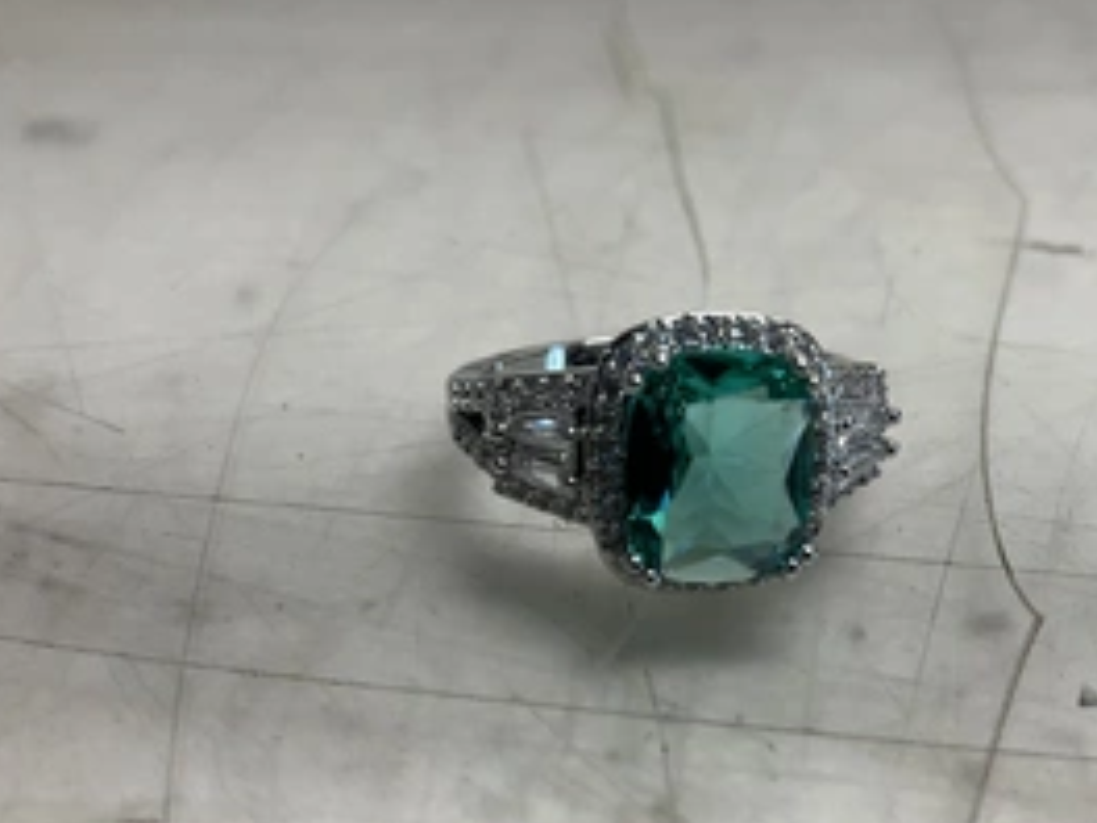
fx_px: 1394
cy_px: 478
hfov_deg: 42.8
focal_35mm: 44
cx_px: 652
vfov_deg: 32.8
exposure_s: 1/120
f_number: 1.8
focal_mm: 3
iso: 50
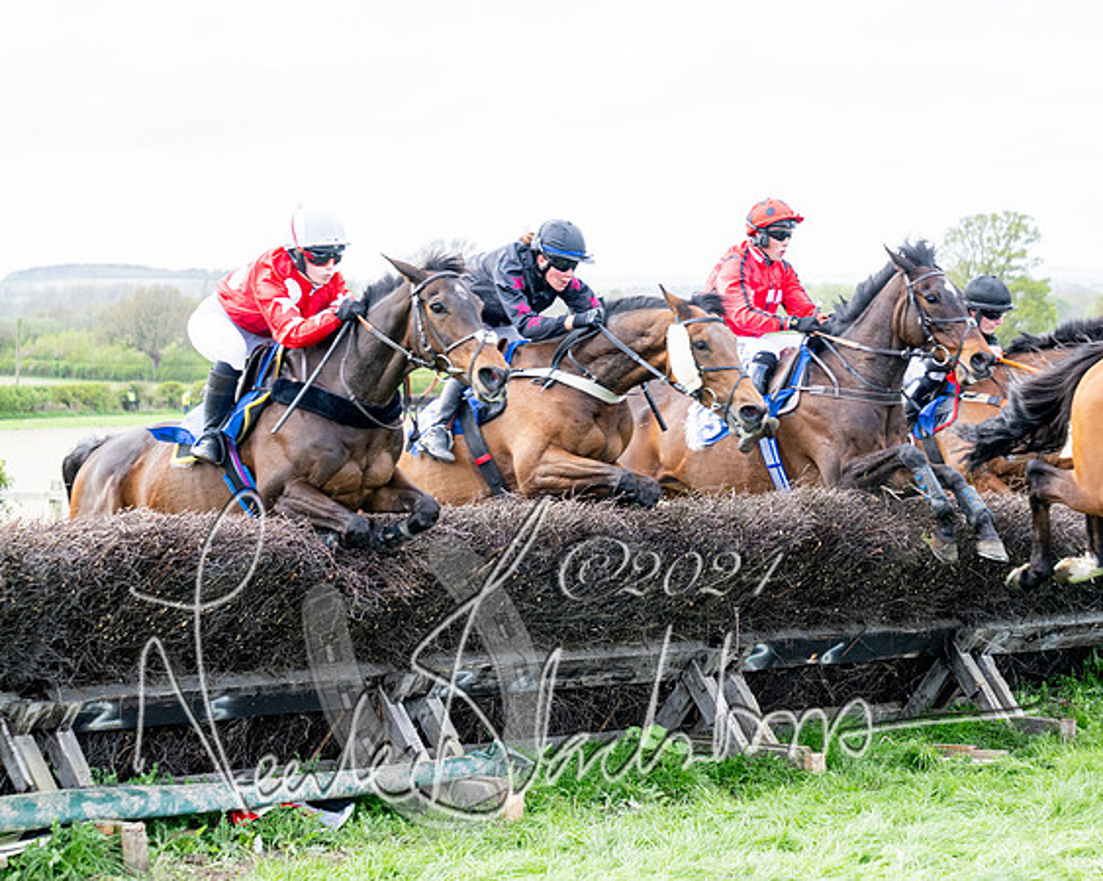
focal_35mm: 97
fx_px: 3159
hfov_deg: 19.8
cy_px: 386
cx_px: 654
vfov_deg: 15.9
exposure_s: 1/1000
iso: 400
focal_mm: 70
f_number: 4
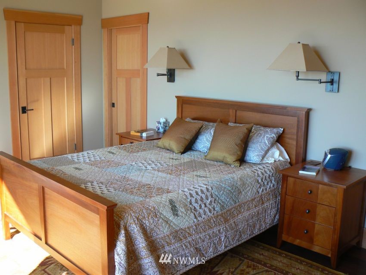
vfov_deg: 39.7
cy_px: 138
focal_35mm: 36
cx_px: 183
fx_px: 381
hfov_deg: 51.3
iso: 80
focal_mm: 6
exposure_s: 1/50
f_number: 3.2
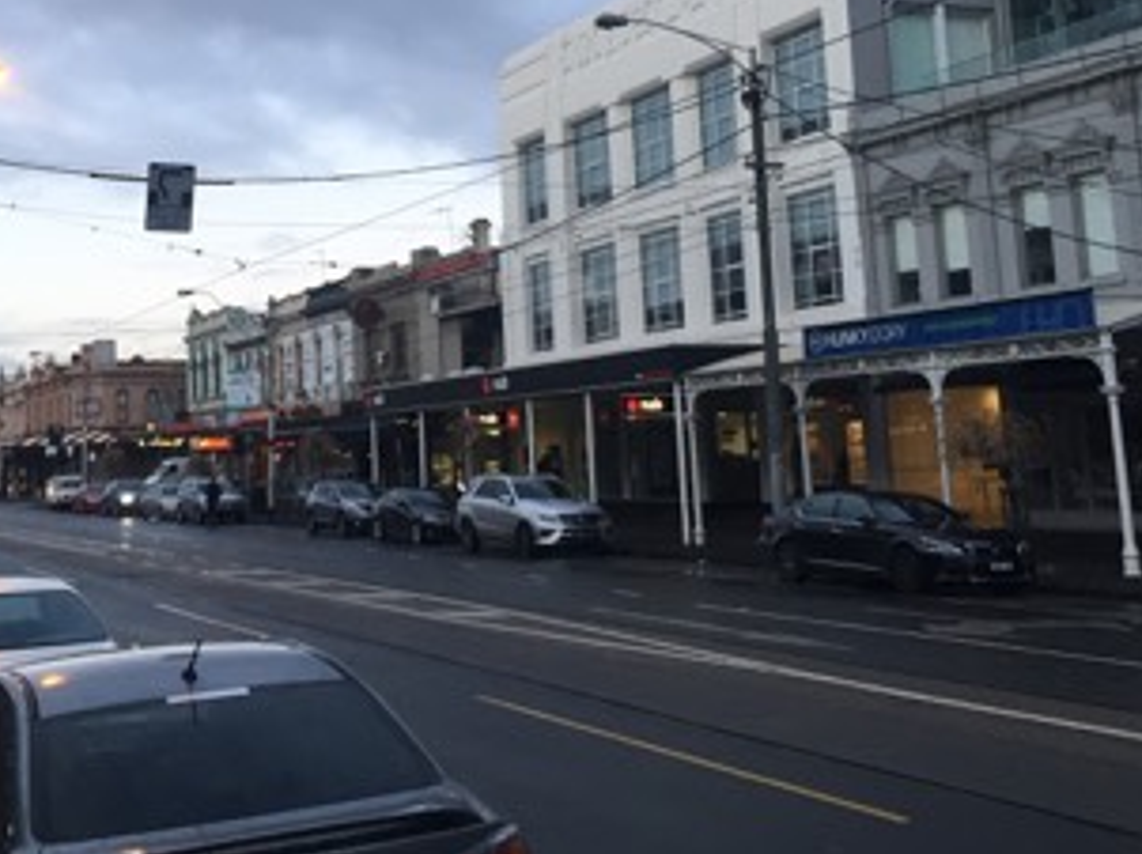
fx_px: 1648
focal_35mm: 50
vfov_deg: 28.5
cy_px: 178
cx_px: 344
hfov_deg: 37.6
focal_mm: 4.15
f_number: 2.2
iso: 32
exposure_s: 1/40
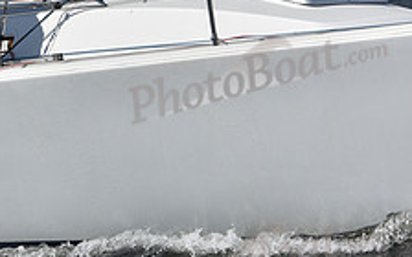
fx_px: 4604
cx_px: 35
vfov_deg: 3.2
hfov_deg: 5.1
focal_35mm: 410
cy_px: 6
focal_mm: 155
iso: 320
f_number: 13
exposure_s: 1/1250
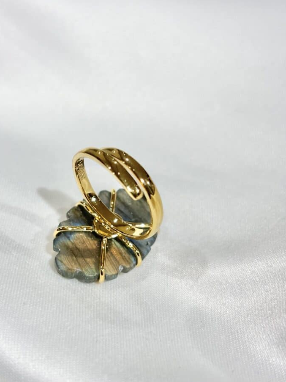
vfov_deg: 32.7
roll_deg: +6.7
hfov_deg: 24.8
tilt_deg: -42.8
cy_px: 202
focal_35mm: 59
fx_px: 650
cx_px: 126
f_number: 1.6
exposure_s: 1/265
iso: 32
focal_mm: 5.96
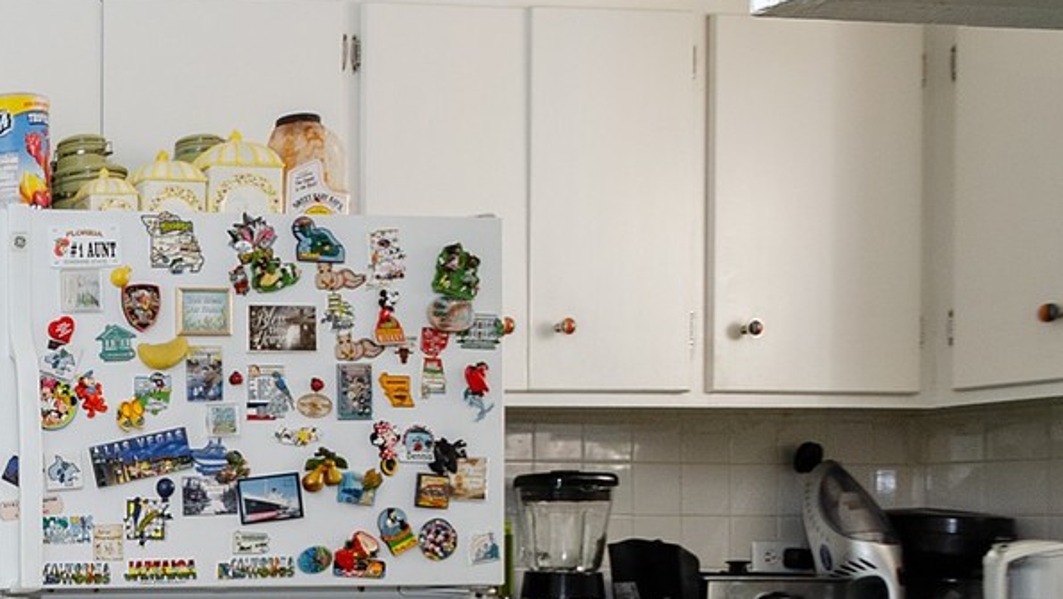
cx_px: -322
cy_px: 499
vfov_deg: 27.1
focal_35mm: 43
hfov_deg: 33.9
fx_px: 1212
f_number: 9
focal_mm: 10
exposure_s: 1/4
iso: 250
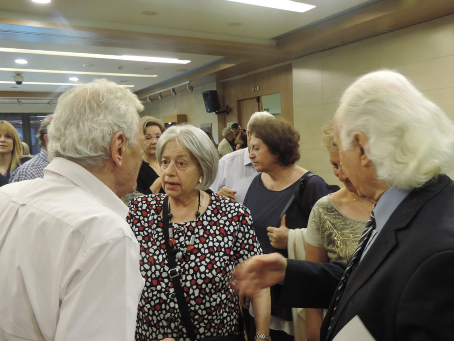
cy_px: 170
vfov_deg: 46.8
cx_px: 227
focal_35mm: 30
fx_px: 393
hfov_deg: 60.0
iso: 400
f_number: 3.1
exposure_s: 1/20
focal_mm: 5.3
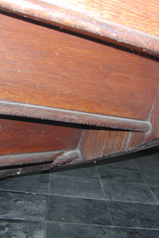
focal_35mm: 54
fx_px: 358
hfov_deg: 24.1
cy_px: 120
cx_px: 152
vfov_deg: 36.9
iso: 100
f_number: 2.8
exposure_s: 1/60
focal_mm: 8
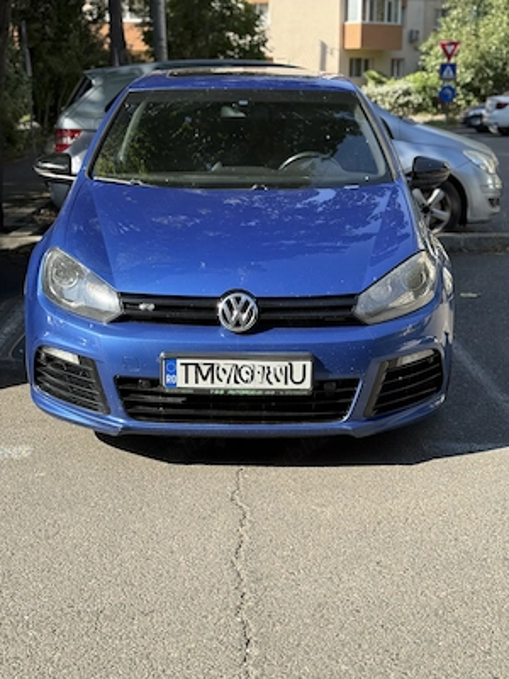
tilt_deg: -14.6
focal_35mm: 48
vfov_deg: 39.7
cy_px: 340
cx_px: 254
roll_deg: +0.2
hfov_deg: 30.3
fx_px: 941
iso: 64
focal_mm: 6.76
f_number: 1.78
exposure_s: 1/1403
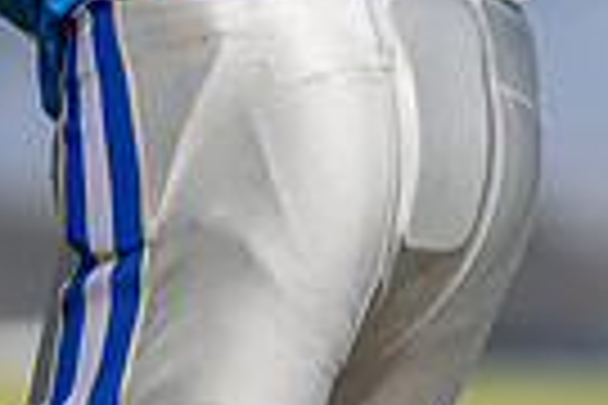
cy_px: -281
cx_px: 212
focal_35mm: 729
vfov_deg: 1.9
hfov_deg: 2.8
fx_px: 12311
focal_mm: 170
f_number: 2.8
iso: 100
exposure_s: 1/2500
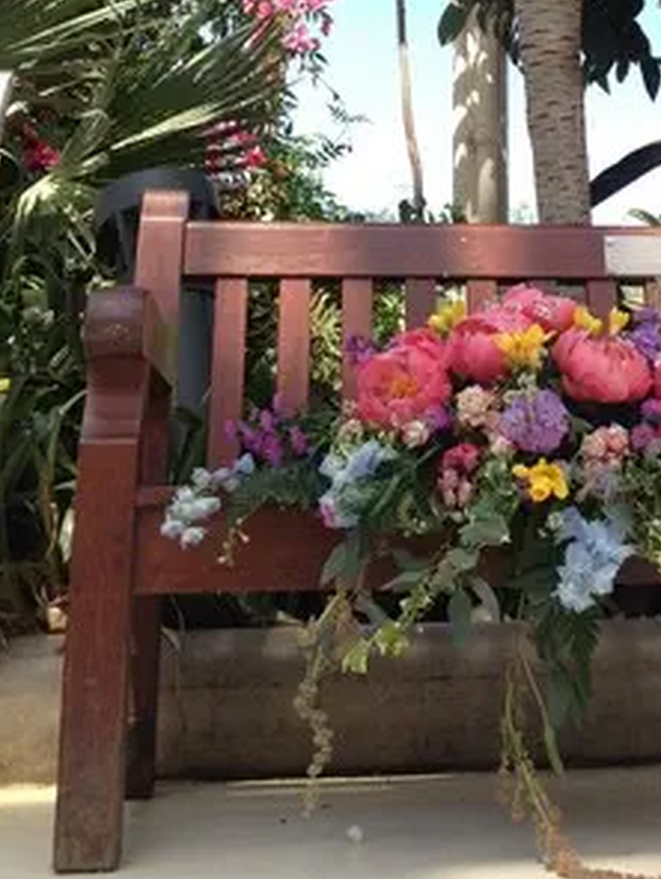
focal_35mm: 66
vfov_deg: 28.3
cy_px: 106
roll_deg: -0.3
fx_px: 1677
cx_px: 515
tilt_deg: +14.8
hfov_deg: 22.1
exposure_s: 1/312
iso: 50
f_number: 2.4
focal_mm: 4.28
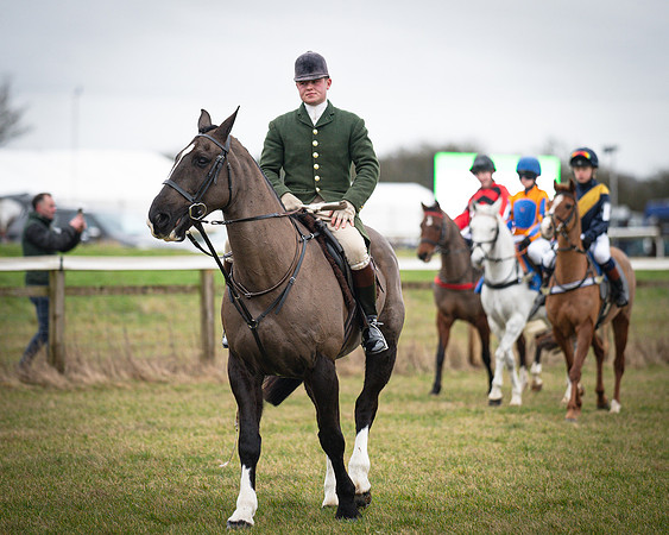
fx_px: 4696
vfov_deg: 6.5
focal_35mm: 237
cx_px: 326
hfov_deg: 8.1
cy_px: 256
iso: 800
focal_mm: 135
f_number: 1.9
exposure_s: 1/1200
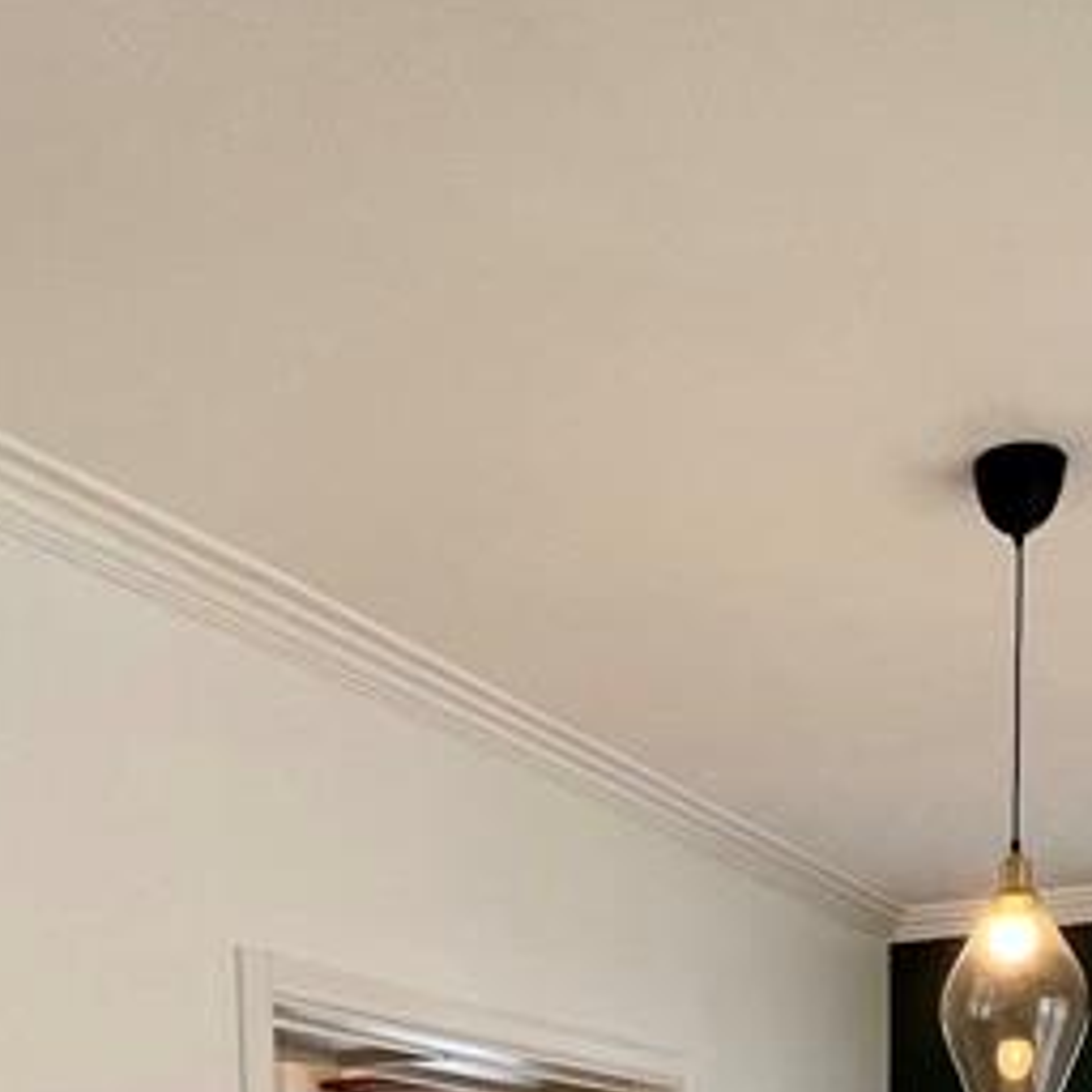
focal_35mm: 46
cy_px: 1519
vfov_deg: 28.2
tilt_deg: -7.8
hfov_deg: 36.5
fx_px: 1642
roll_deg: +0.1
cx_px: 717
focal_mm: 1.57
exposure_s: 1/120
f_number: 1.8
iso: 125
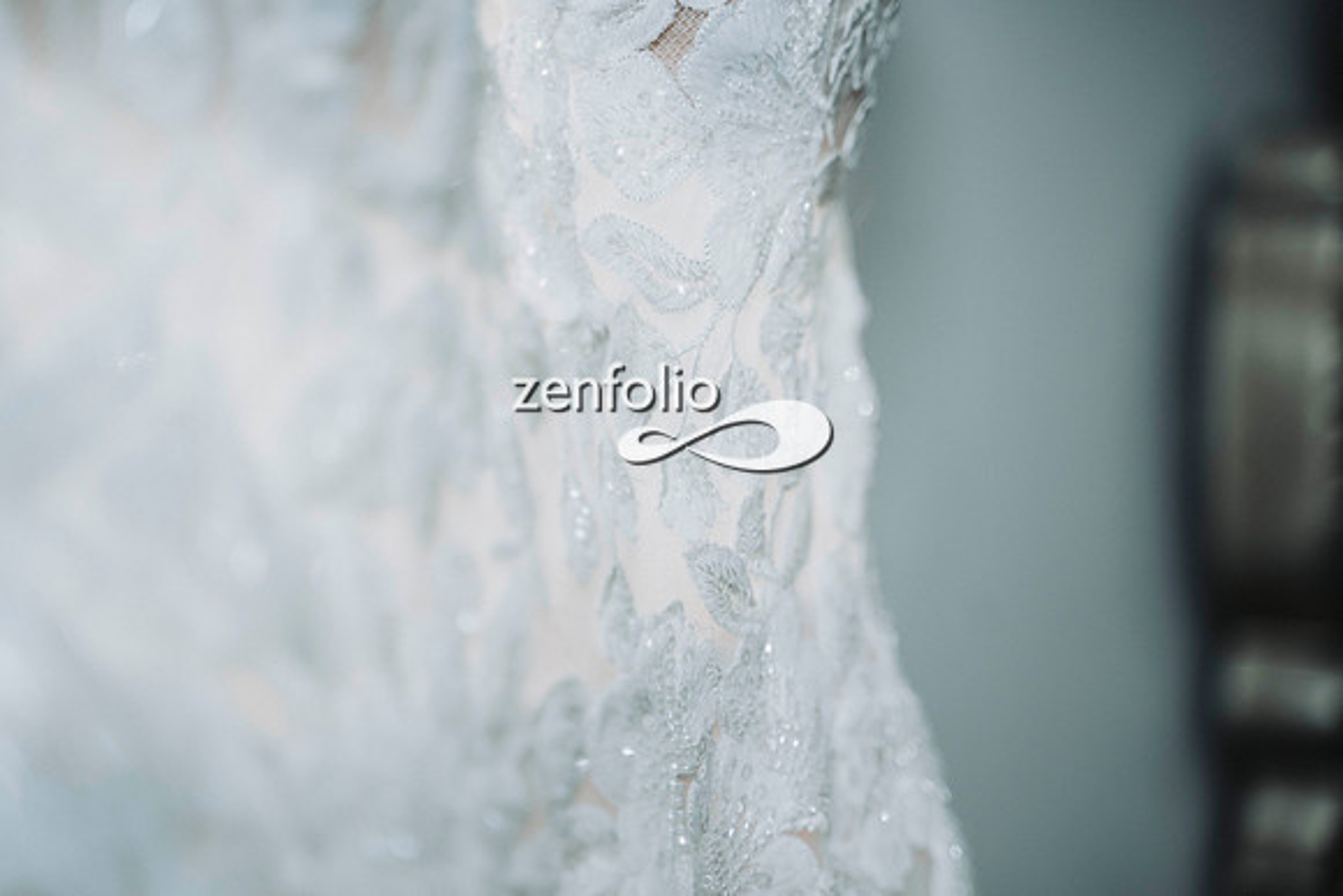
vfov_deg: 18.2
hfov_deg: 27.0
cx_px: 672
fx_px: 2798
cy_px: 448
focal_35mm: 75
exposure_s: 1/160
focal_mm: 75
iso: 800
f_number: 2.8
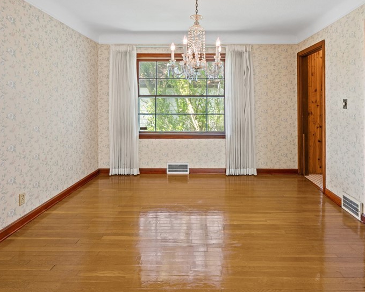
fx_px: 227
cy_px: 105
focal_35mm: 21
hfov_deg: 77.6
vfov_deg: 64.3
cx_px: 184
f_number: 9
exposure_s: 1/2.5
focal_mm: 14
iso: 250
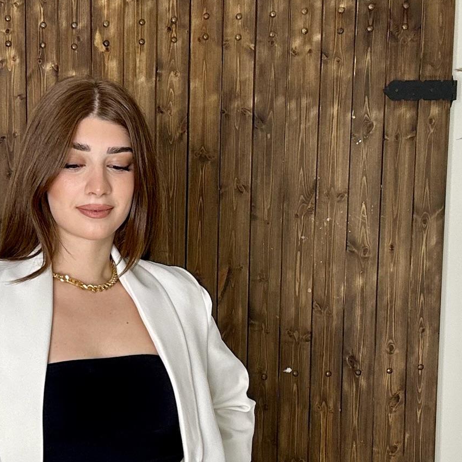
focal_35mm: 64
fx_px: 966
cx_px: 102
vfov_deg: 26.6
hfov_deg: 26.5
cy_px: 334
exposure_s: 1/100
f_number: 1.9
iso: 25
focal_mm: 2.69
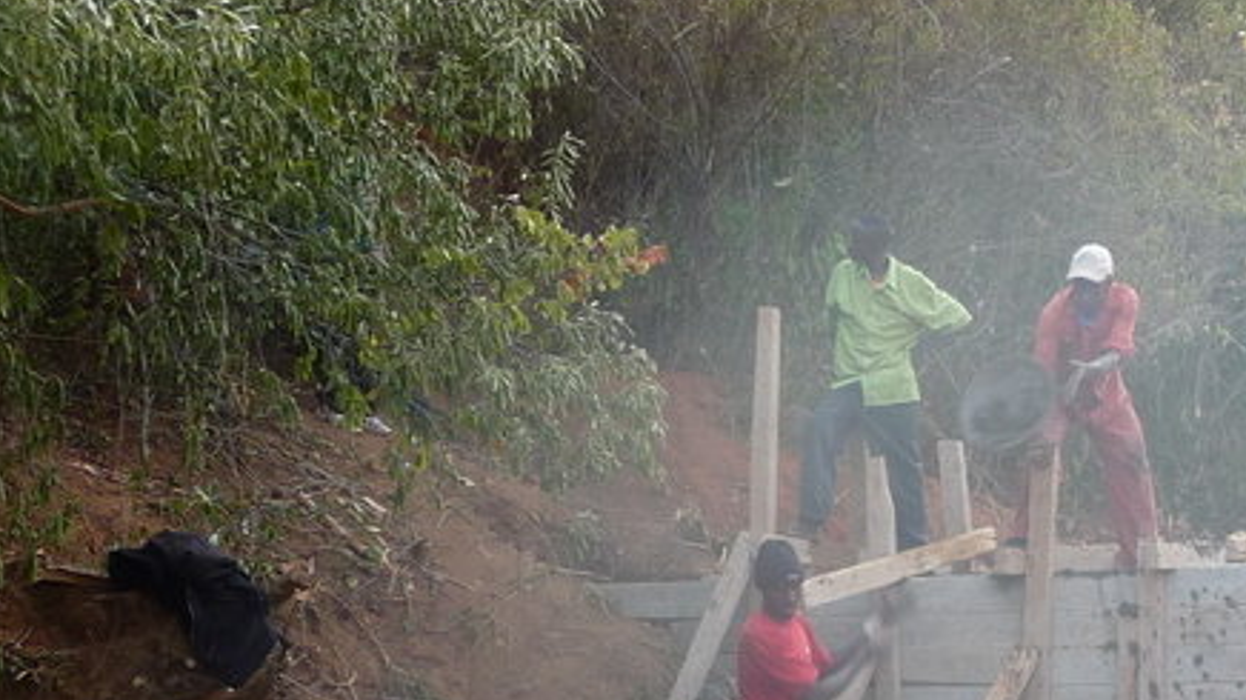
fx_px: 2874
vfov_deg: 13.3
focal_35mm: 87
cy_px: 989
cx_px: 1272
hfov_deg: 23.4
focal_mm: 5.6
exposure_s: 1/50
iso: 100
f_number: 3.6
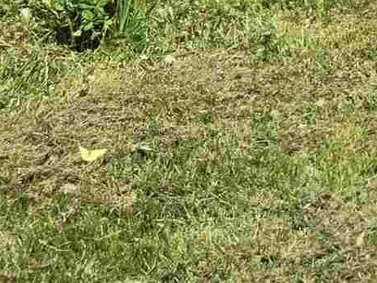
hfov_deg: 9.9
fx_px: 1665
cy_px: -423
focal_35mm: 153
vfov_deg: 8.7
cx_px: 1112
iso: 12
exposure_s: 1/814
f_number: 1.7
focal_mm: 6.3
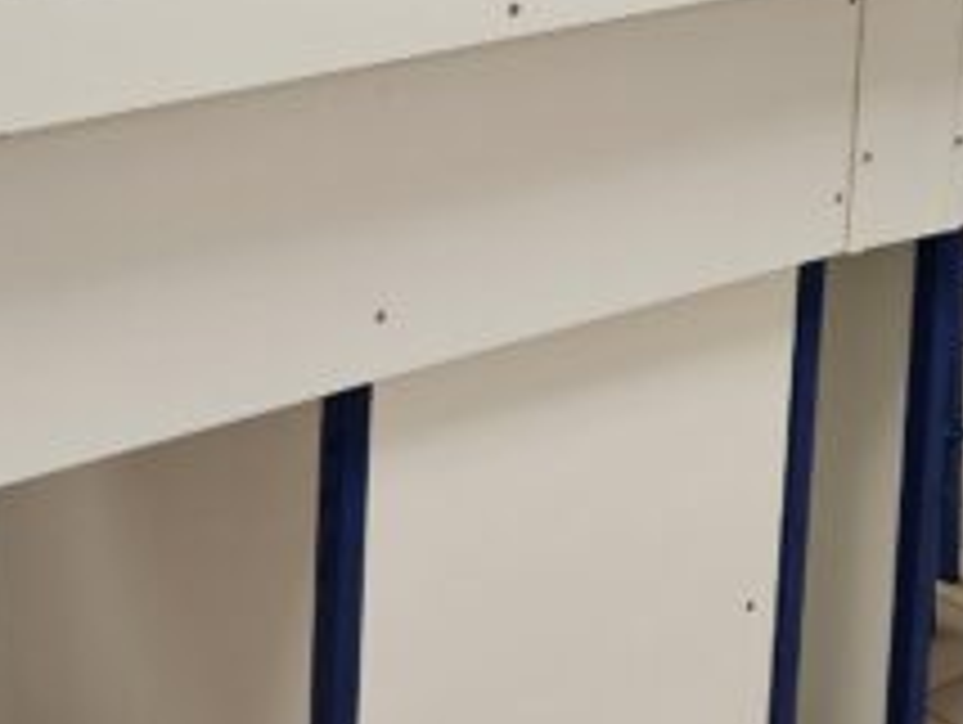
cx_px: 554
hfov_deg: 17.9
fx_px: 3064
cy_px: -175
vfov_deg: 13.1
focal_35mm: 110
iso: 160
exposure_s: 1/100
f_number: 1.8
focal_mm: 5.4
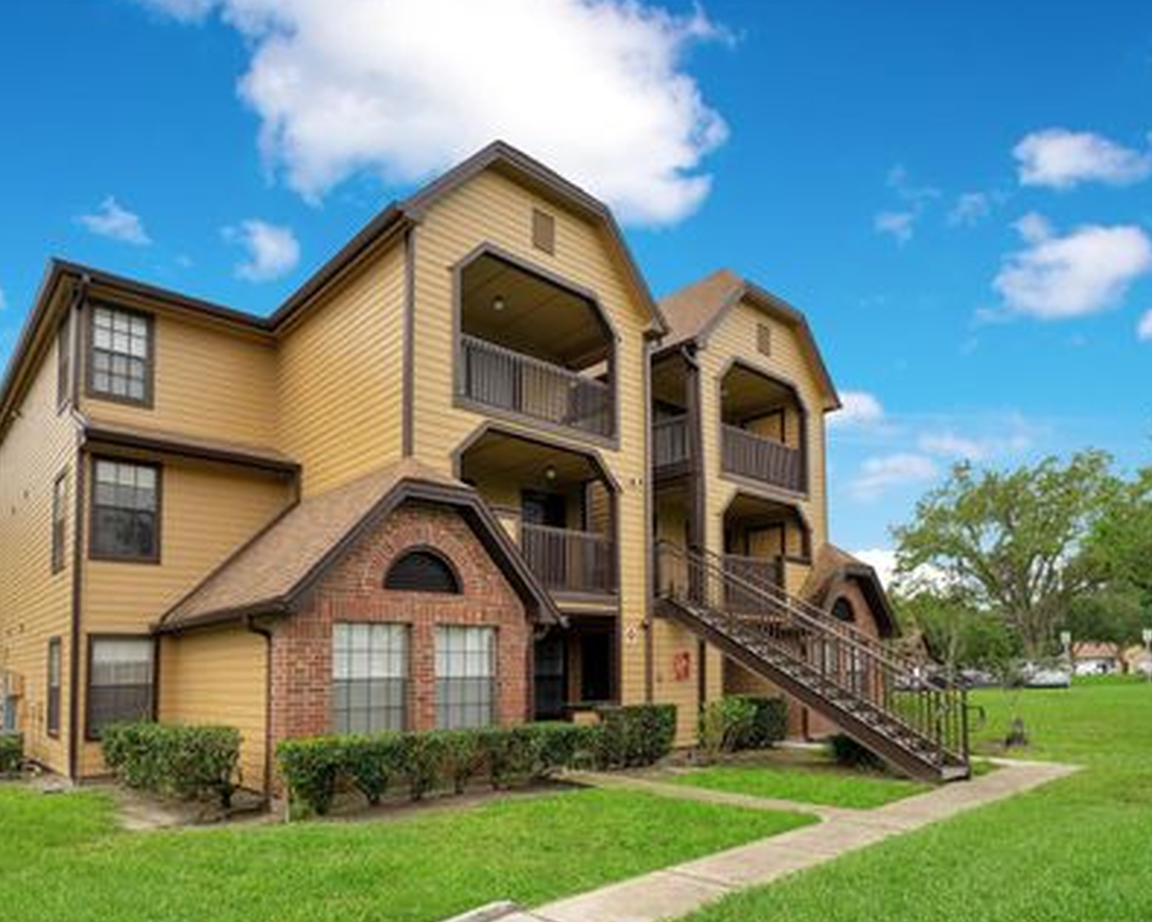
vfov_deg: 70.8
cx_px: 493
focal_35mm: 19
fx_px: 648
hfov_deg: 82.8
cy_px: 468
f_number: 9
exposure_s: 1/100
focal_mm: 16
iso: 100
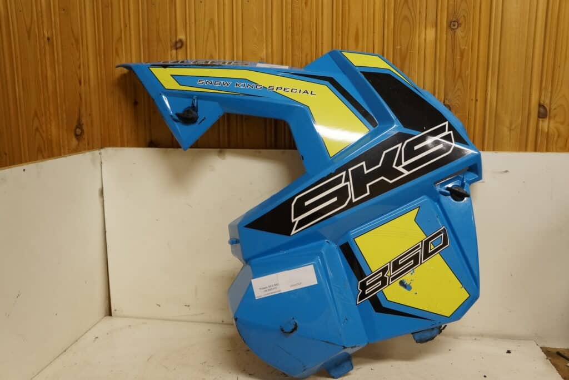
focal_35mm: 30
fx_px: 474
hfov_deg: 61.9
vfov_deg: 43.6
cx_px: 284
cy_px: 190
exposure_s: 1/60
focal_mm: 20
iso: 1250
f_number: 4.5
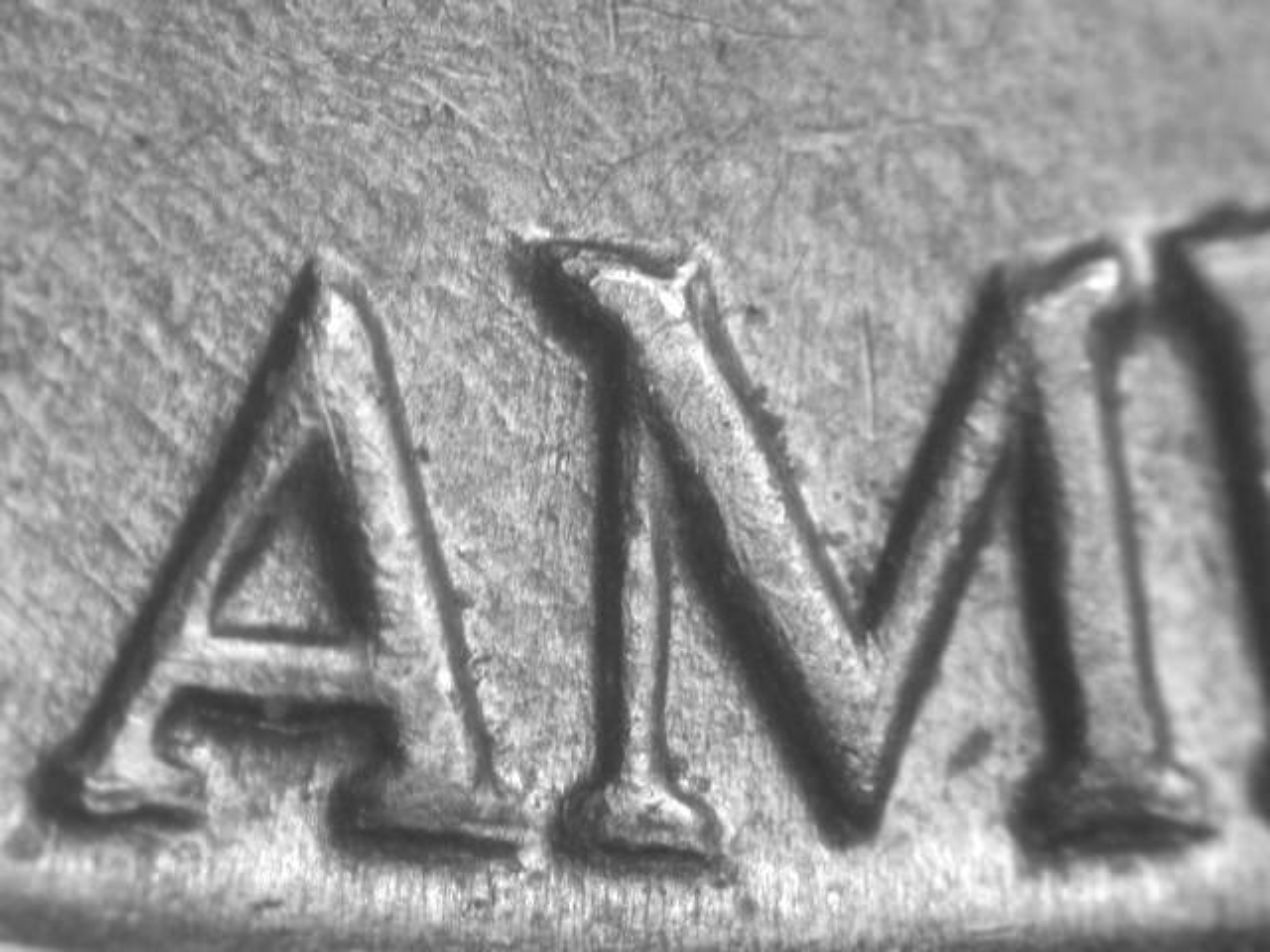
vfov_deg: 10.8
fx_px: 5026
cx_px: 635
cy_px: 476
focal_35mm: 137
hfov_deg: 14.4
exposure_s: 1/10.9
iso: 100
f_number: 4.7
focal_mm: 28.4
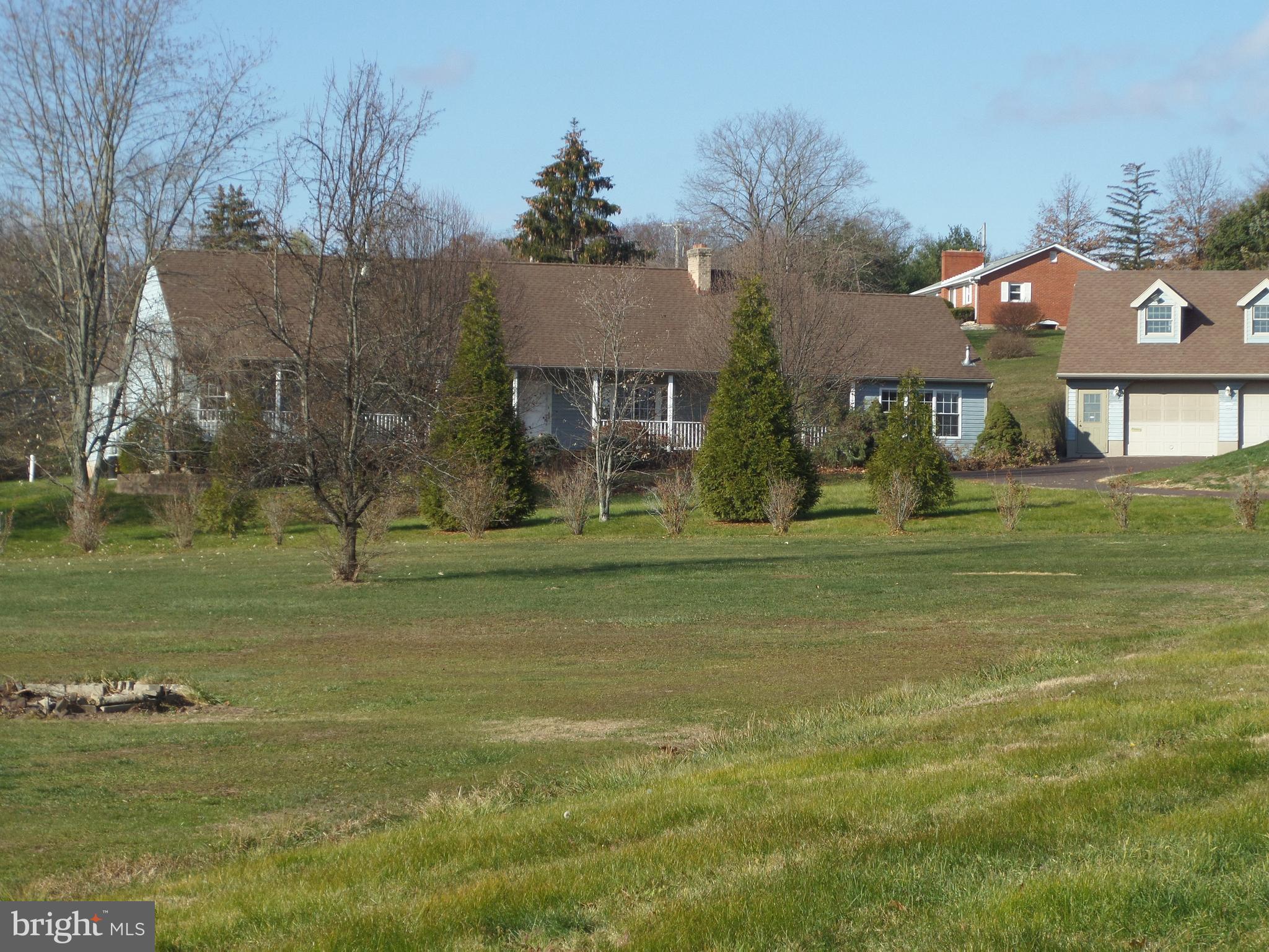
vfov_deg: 14.2
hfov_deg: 18.9
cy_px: 476
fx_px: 3813
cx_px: 634
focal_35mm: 104
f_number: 4.4
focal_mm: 17
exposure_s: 1/500
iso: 100
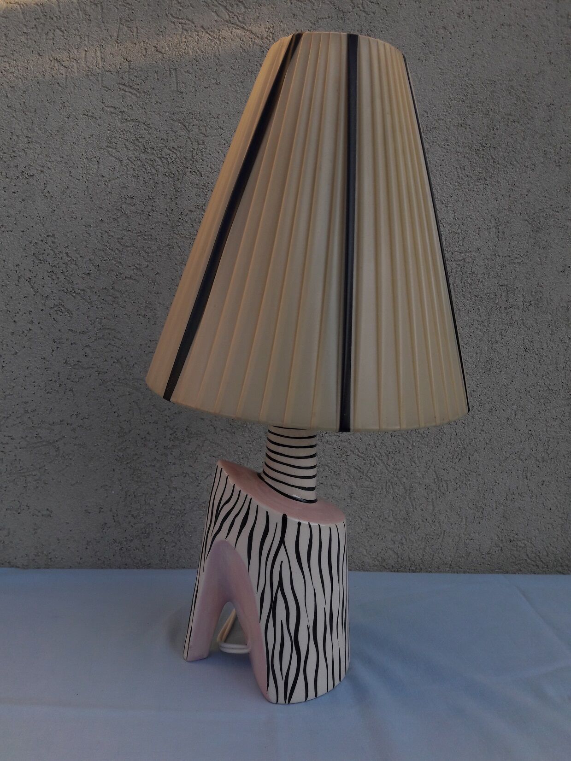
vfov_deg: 63.4
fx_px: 616
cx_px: 286
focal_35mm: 28
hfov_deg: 49.7
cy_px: 380
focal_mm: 3.7
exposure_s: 1/444
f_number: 1.9
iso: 40
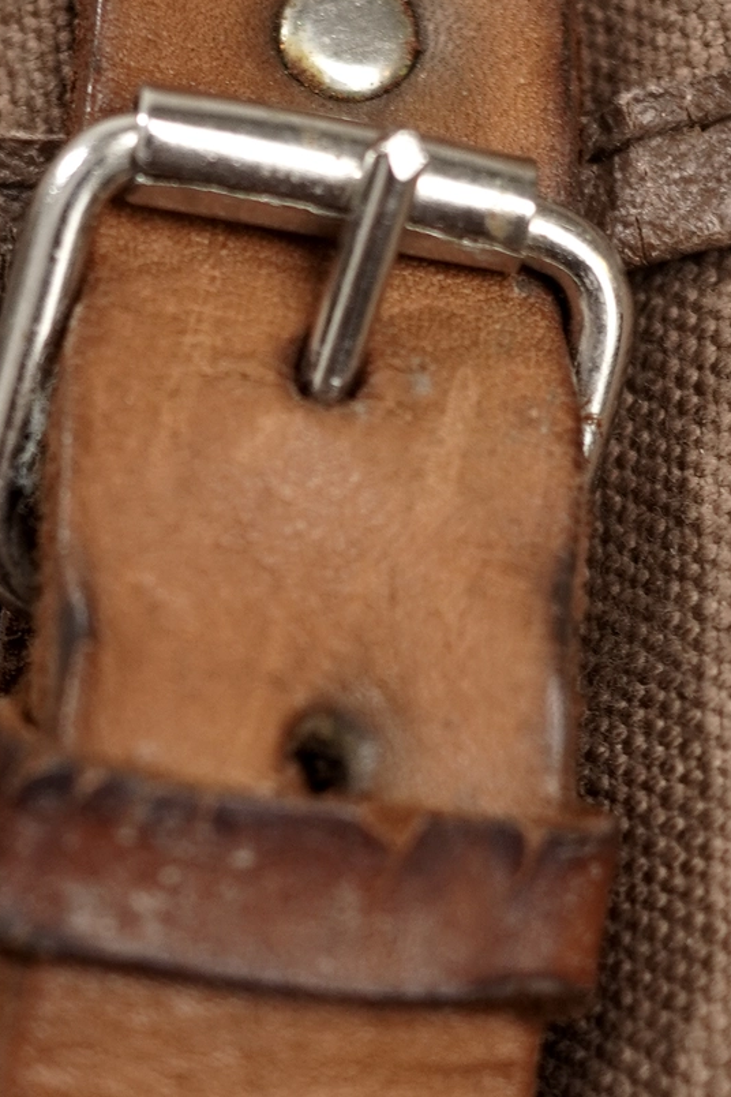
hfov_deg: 8.0
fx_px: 5238
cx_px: 307
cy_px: 707
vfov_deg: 11.9
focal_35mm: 172
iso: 400
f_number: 2.5
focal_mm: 32
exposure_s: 1/100
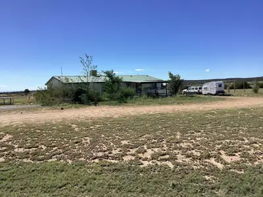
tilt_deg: -3.5
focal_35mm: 31
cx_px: 132
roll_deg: +1.8
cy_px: 98
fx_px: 236
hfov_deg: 58.4
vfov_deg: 45.4
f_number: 2.4
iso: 25
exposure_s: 1/1664
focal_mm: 3.3
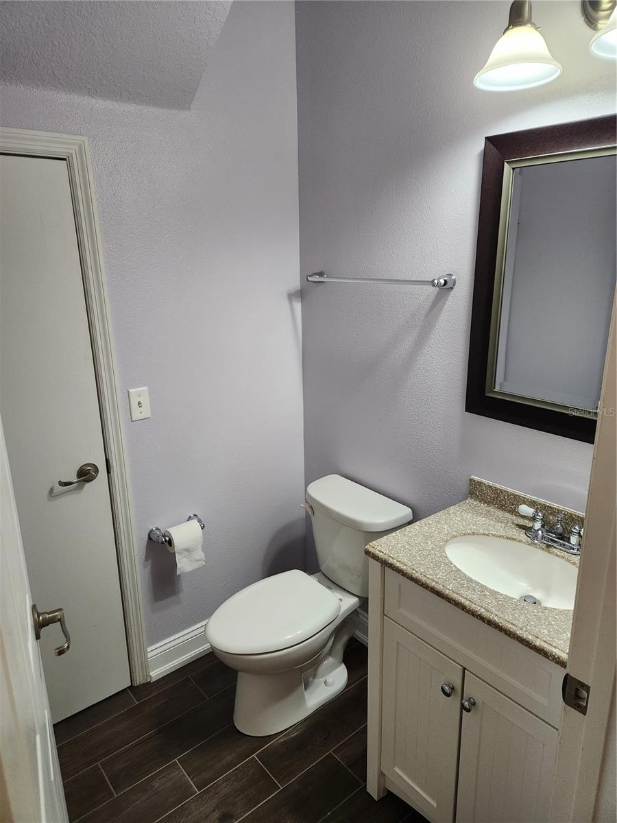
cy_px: 412
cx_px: 308
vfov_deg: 73.9
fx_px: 547
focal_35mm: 23
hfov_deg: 58.9
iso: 250
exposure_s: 1/120
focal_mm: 5.4
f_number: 1.8
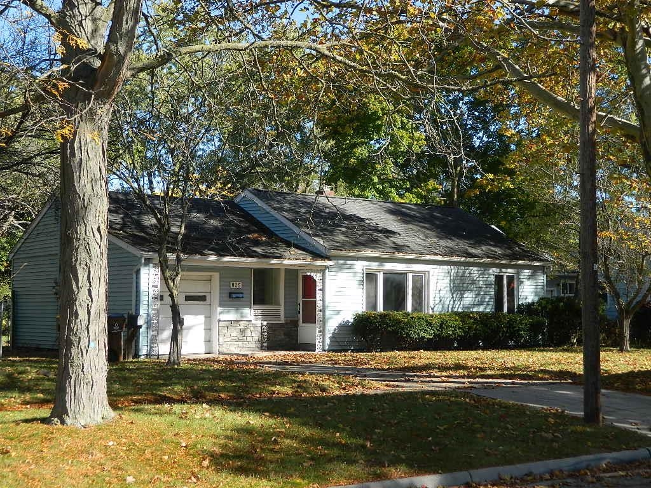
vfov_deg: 25.7
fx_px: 1072
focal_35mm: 57
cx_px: 326
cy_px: 244
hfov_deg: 33.8
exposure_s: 1/250
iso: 80
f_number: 3.8
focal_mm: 10.2
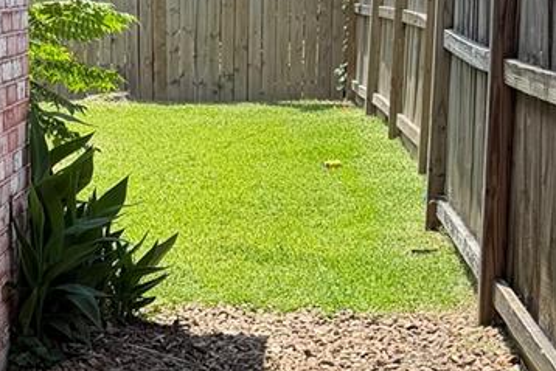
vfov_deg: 12.7
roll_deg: +0.7
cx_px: 43
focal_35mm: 107
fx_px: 1653
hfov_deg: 18.7
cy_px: 362
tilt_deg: -12.2
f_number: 1.78
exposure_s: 1/2370
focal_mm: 6.76
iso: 80
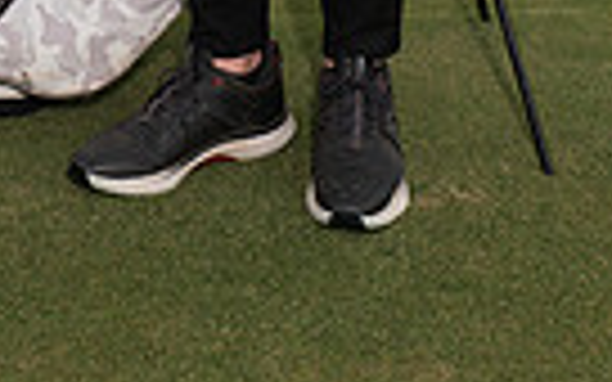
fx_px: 2585
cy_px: -611
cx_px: 202
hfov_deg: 13.5
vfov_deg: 7.7
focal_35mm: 155
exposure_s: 1/400
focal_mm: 46
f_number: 6.3
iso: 160
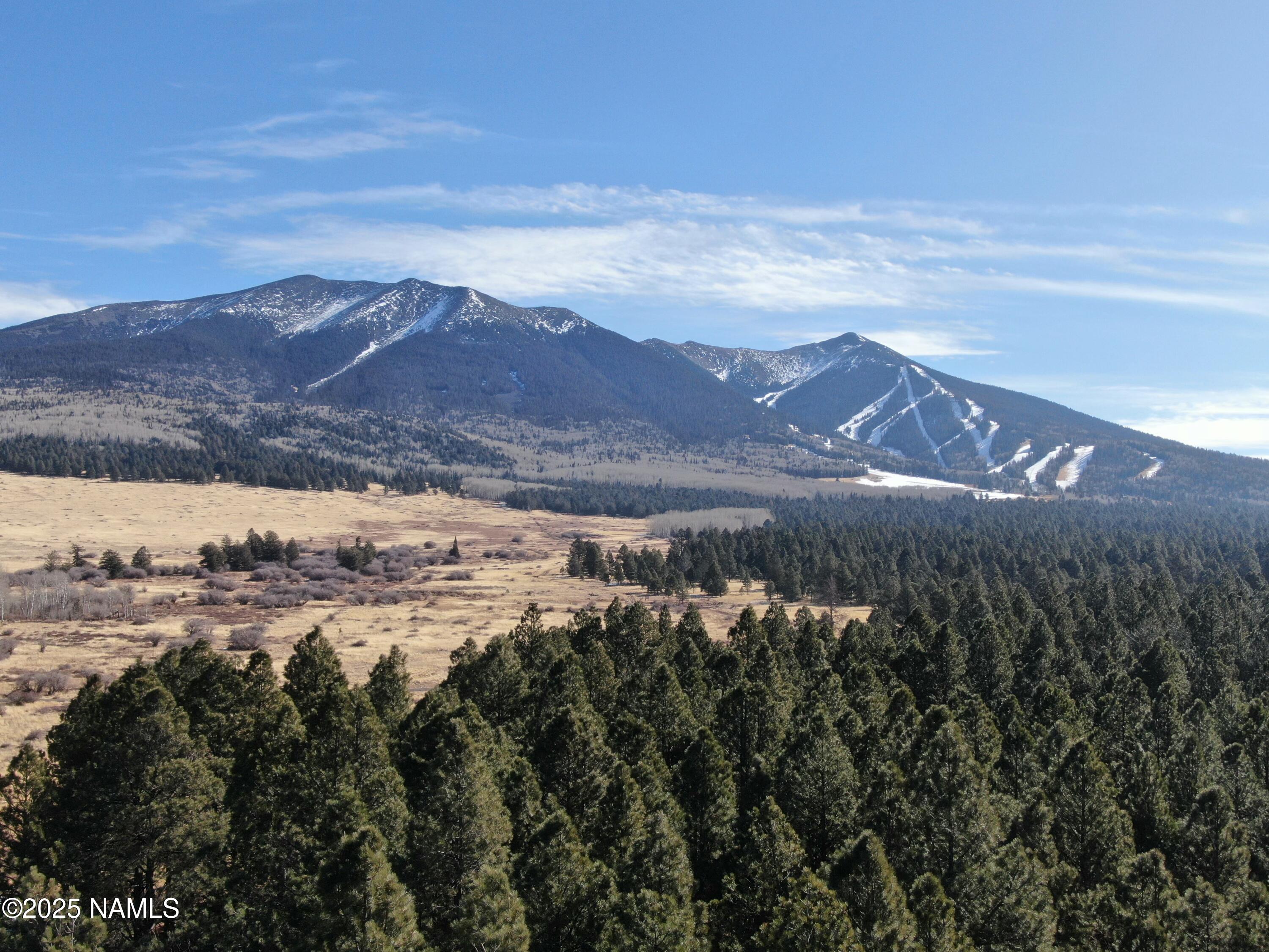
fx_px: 1430
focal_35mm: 39
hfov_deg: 47.9
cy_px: 476
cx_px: 634
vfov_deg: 36.8
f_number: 3.4
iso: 100
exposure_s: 1/800
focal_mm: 6.77
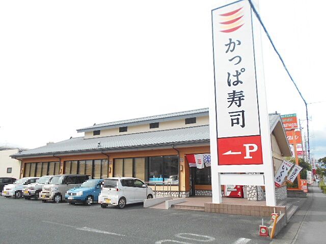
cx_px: 163
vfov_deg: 53.1
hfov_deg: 67.3
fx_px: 245
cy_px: 122
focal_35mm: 26
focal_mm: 4.6
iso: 80
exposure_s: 1/640
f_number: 3.2
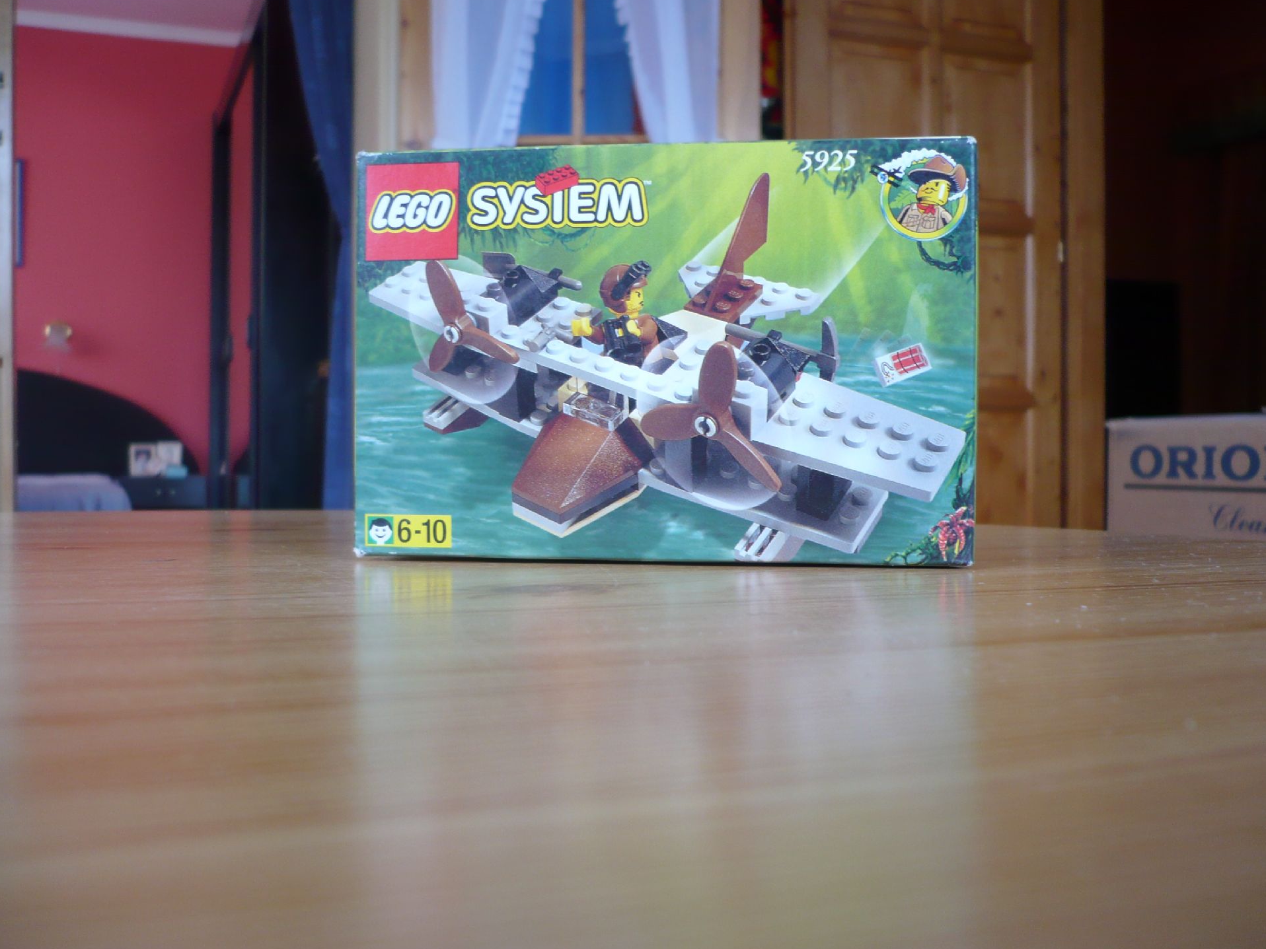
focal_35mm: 36
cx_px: 623
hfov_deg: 51.4
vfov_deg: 39.7
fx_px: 1317
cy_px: 468
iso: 100
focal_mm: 5.8
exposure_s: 1/30
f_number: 2.8
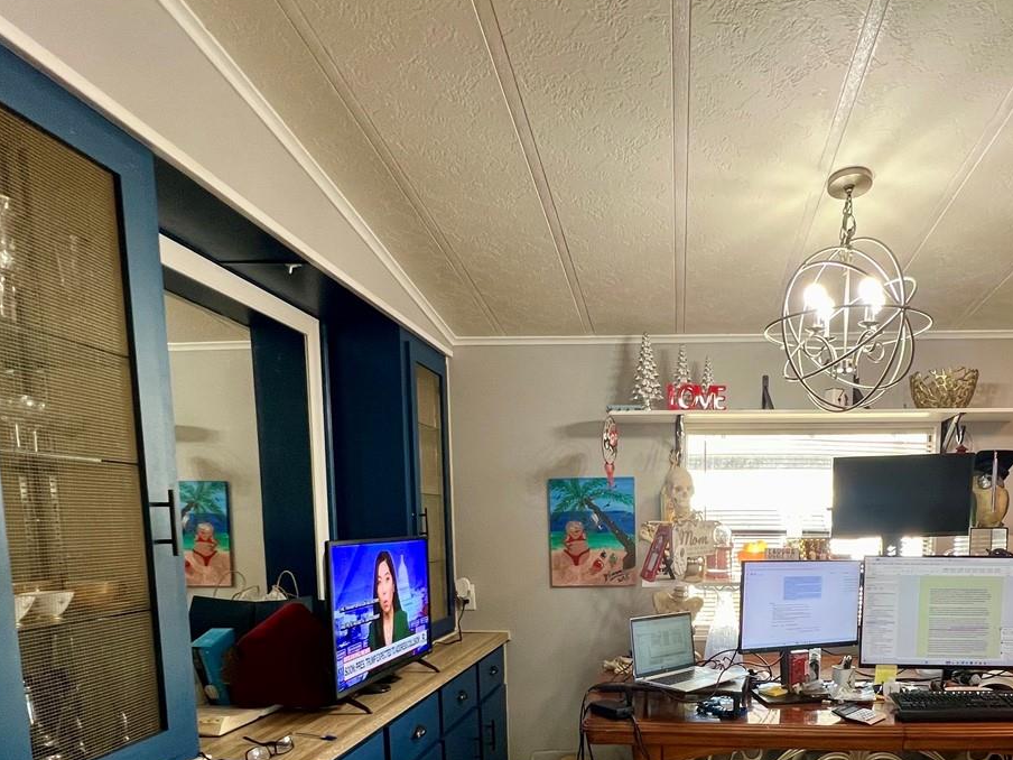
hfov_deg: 72.1
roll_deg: +0.7
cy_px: 602
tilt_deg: -6.0
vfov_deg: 55.0
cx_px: 660
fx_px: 673
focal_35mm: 23
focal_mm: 1.57
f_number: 1.8
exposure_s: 1/60
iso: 125
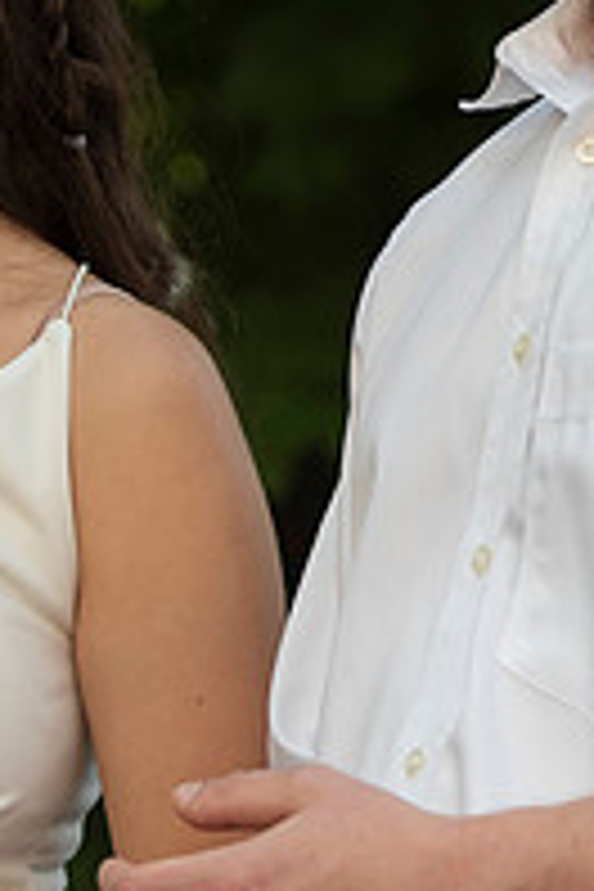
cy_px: 135
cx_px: 513
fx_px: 7251
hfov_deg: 4.7
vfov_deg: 7.0
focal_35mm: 293
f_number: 4
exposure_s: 1/200
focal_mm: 86
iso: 100
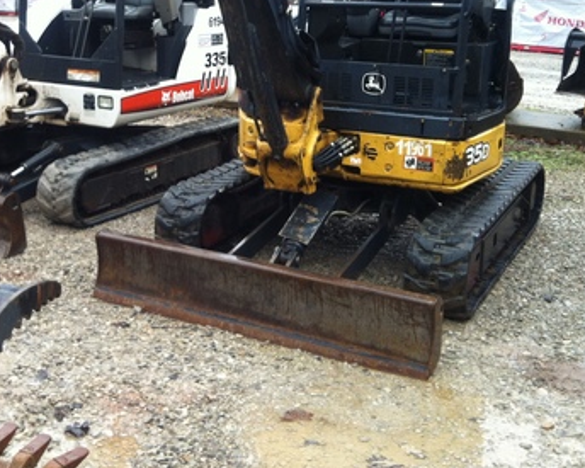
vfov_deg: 27.8
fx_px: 935
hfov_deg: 34.4
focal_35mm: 54
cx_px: 190
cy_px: 136
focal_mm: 3.85
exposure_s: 1/40
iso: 100
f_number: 2.8
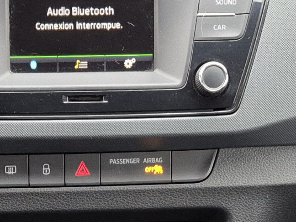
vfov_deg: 9.5
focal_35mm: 142
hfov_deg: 13.7
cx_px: -7
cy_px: 498
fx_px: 1214
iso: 500
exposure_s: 1/100
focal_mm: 5.4
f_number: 1.8
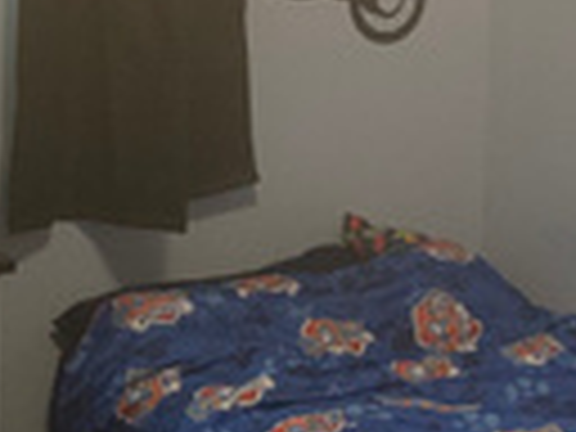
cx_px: 261
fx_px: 2163
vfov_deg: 11.3
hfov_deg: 15.2
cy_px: -9
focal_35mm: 130
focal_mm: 4.25
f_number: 1.8
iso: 400
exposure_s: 1/30
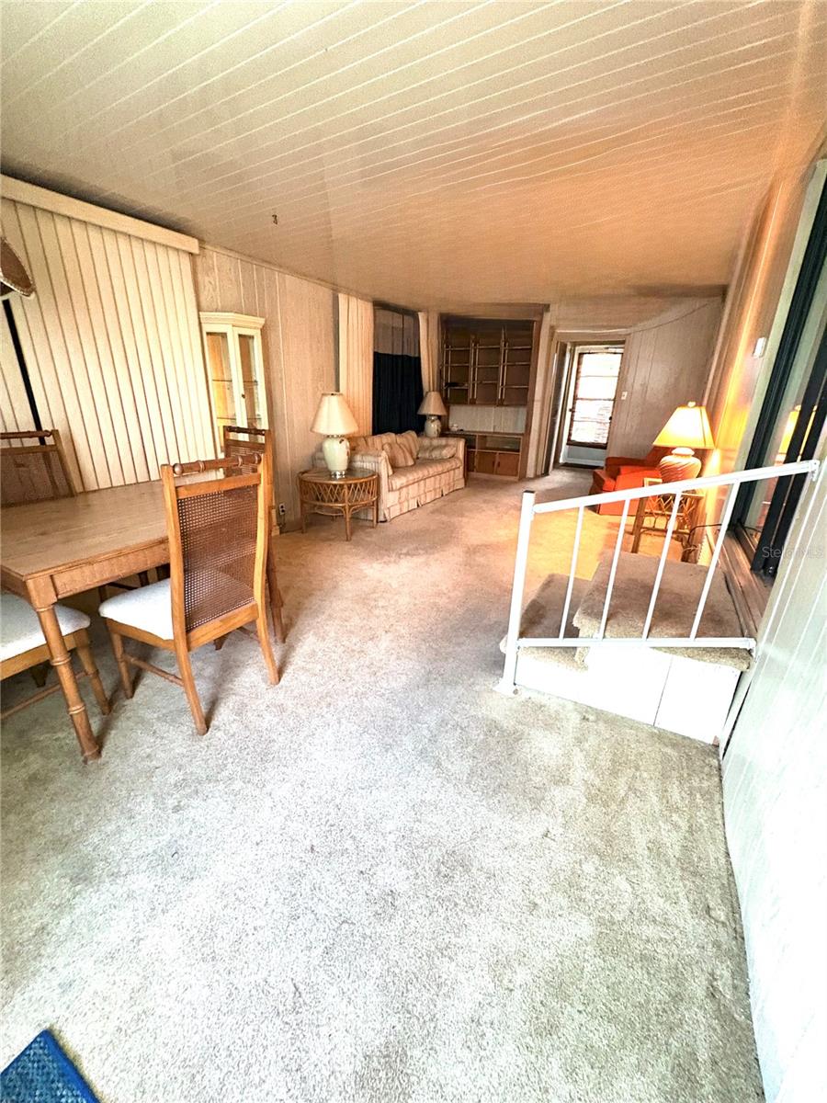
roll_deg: -2.4
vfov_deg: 102.1
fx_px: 446
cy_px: 552
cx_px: 414
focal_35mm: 14
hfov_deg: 85.7
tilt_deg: -20.6
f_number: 2.2
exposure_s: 1/40
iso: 800
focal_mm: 2.22
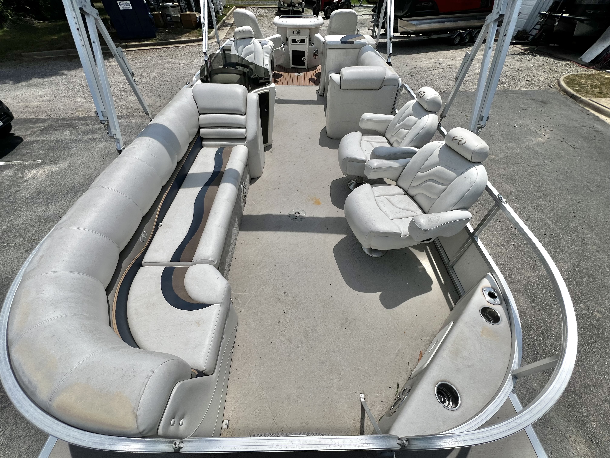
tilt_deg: -47.5
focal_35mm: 13
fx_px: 229
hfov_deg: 106.2
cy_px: 229
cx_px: 305
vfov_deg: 89.9
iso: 32
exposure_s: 1/4386
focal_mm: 1.57
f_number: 1.8
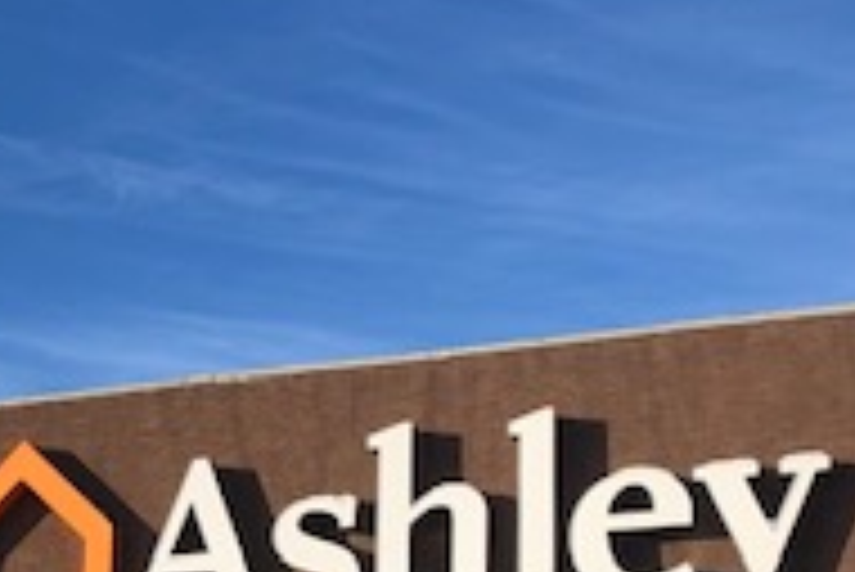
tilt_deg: +10.4
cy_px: 734
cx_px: -356
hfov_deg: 18.8
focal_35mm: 98
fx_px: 2329
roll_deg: -2.7
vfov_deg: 13.5
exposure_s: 1/1600
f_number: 1.8
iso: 20
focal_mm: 4
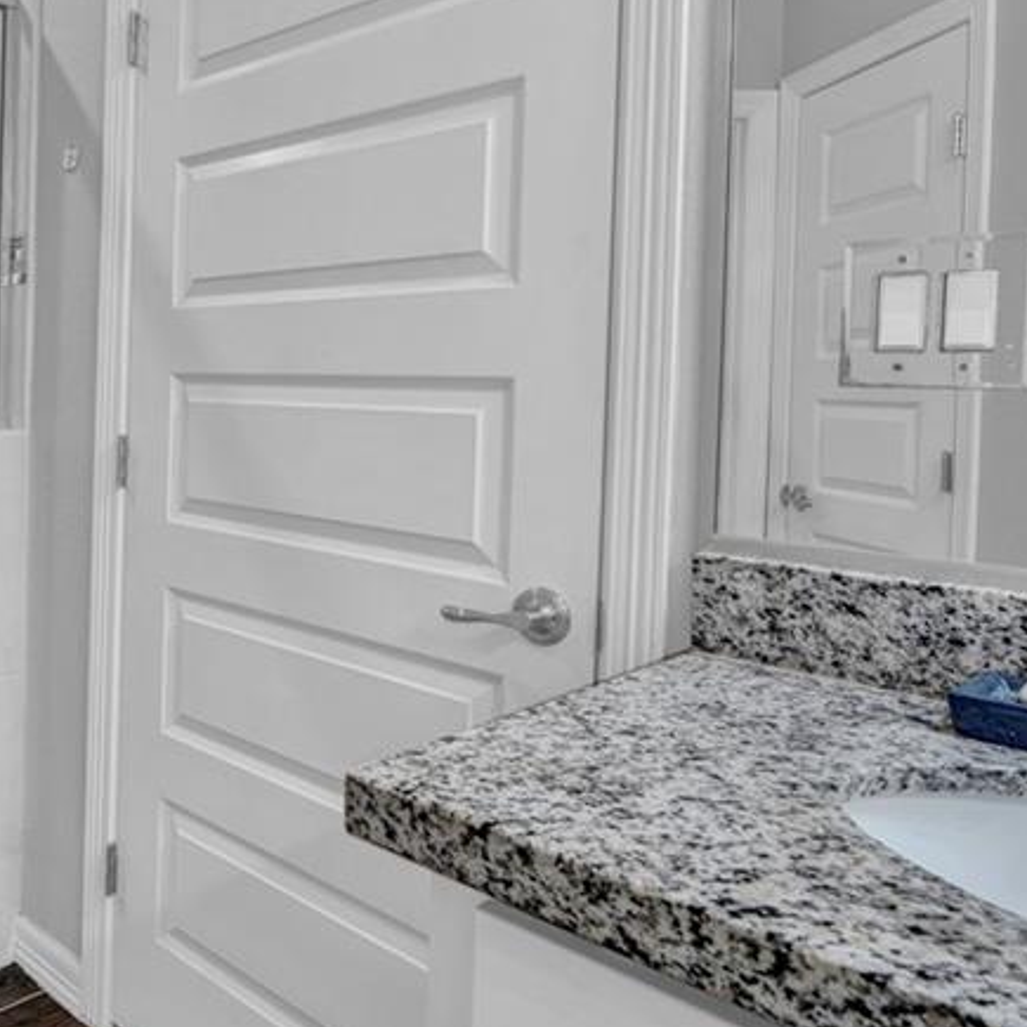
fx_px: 940
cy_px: 394
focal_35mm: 28
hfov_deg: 49.4
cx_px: 57
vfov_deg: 56.7
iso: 100
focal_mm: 14
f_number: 8
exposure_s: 1
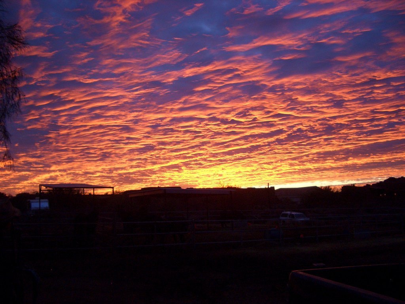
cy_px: 152
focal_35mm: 35
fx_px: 409
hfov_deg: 52.6
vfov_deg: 40.7
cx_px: 202
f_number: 2.6
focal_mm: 5.8
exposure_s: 1/60
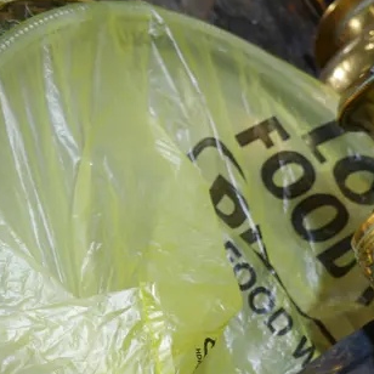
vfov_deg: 16.9
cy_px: 394
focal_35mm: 100
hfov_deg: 15.9
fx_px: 1222
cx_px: 568
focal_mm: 17
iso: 200
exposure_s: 1/60
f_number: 4
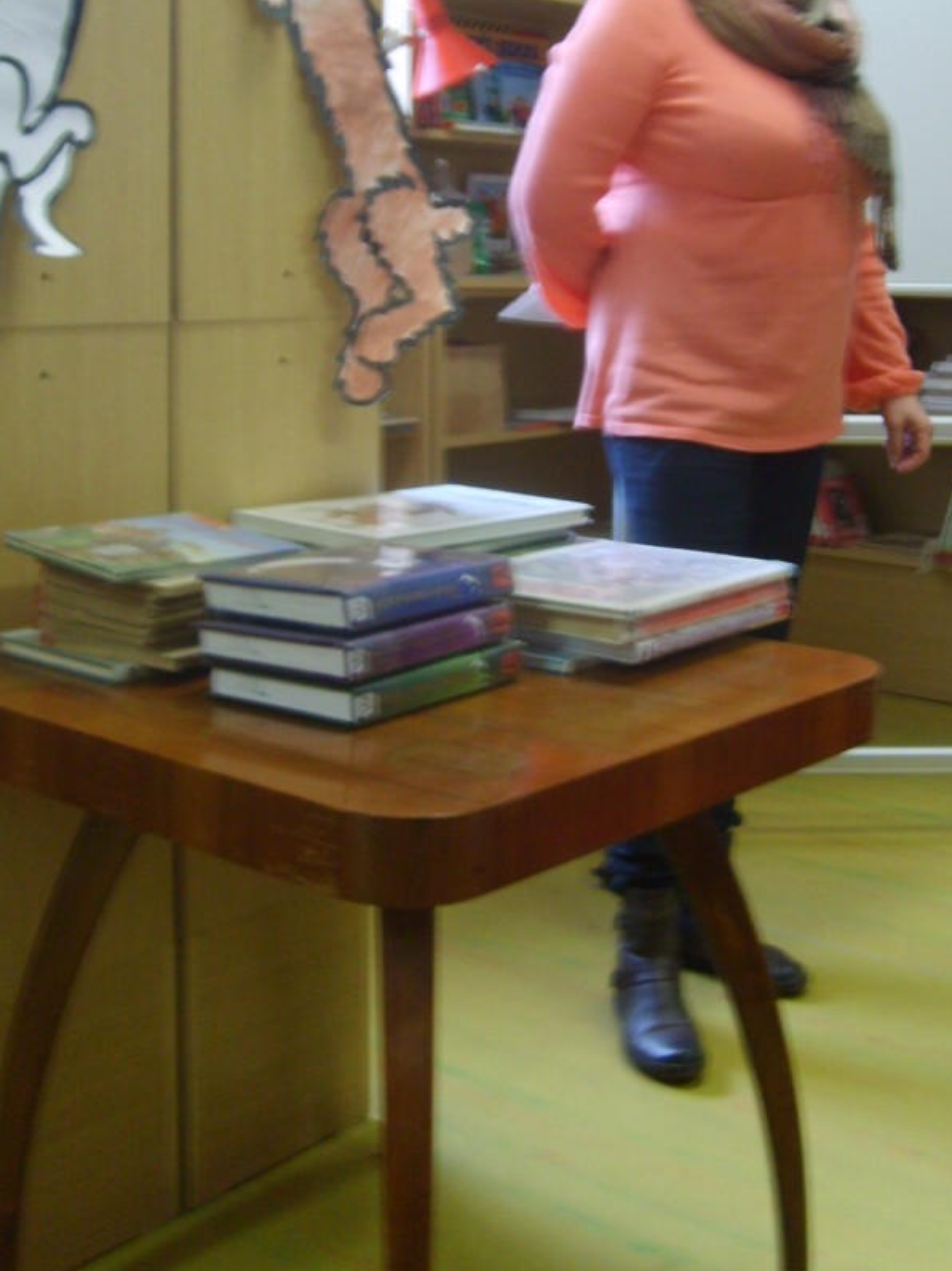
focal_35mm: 47
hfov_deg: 30.9
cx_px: 524
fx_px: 1724
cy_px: 423
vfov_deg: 39.9
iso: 140
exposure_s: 1/8
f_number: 2.8
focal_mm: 5.8
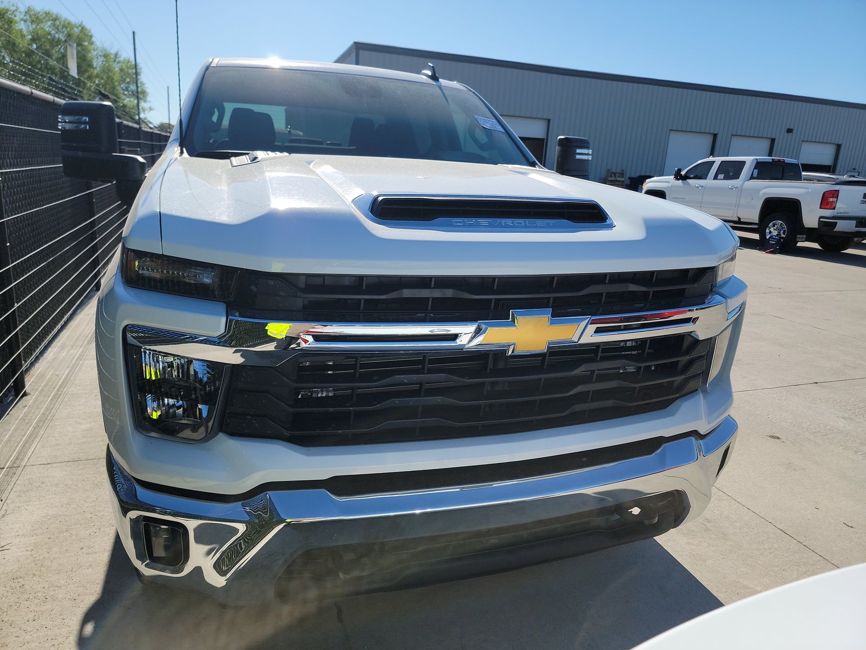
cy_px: 325
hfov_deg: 71.6
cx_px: 433
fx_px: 600
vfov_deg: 56.8
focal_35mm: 24
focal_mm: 6.7
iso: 50
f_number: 1.8
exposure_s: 1/1032
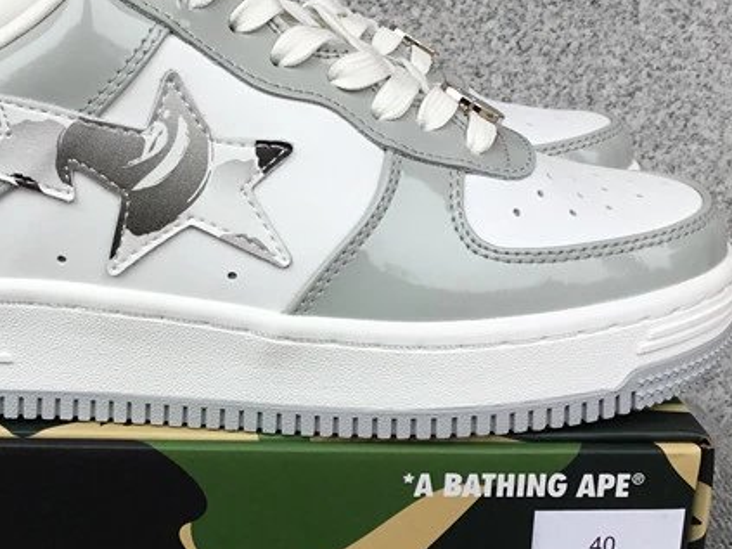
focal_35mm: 66
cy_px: 347
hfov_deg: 29.1
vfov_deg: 22.2
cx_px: 211
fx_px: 1395
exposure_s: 1/297
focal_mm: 3.3
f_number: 2.4
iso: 25
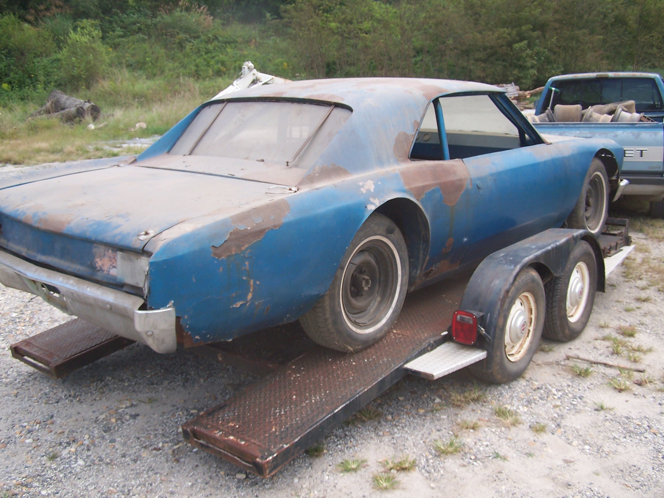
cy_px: 249
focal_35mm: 38
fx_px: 729
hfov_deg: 49.0
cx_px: 332
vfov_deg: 37.7
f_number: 2.8
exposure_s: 1/350
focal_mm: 6.3
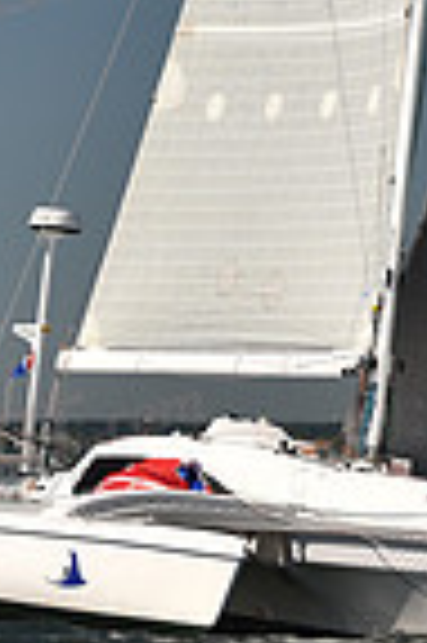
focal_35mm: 284
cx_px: 438
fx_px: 5065
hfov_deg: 4.8
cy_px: -283
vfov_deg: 7.2
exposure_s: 1/1250
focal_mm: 70
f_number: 4.5
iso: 250
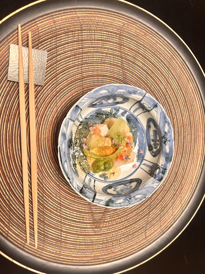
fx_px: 205
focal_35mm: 26
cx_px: 102
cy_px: 137
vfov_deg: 67.3
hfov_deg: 53.1
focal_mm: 5.7
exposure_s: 1/50
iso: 250
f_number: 1.5
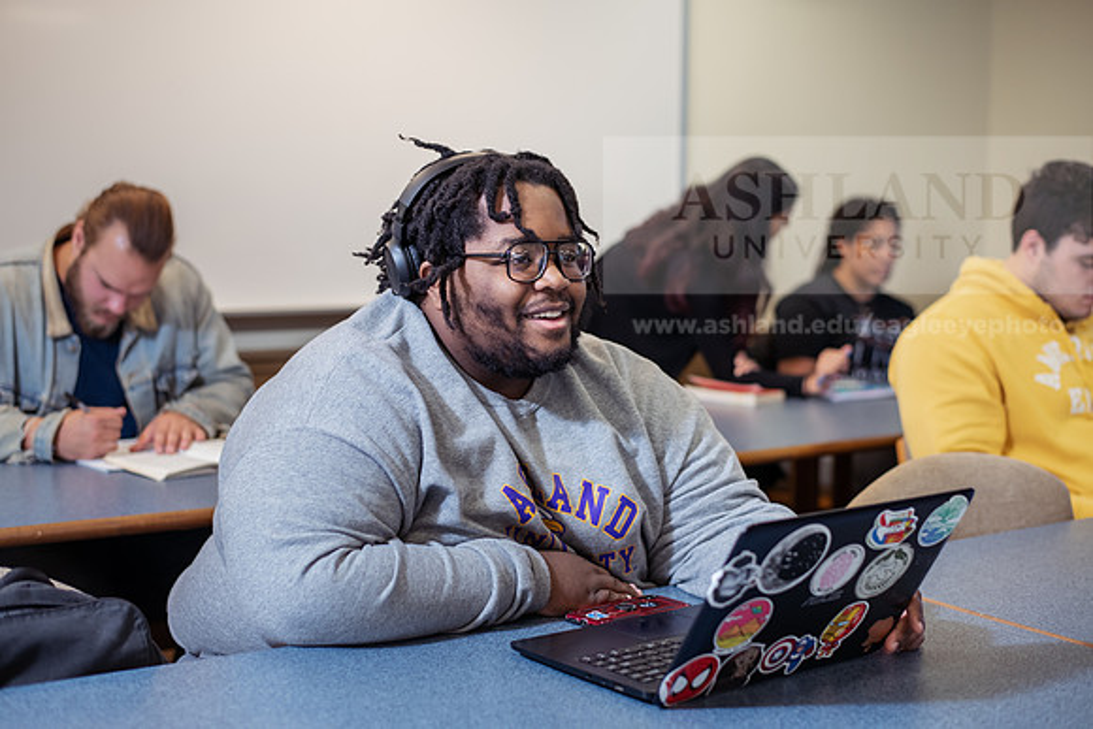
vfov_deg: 27.0
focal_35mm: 50
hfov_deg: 39.6
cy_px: 364
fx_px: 1518
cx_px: 546
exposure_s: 1/200
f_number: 2.5
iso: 640
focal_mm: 50
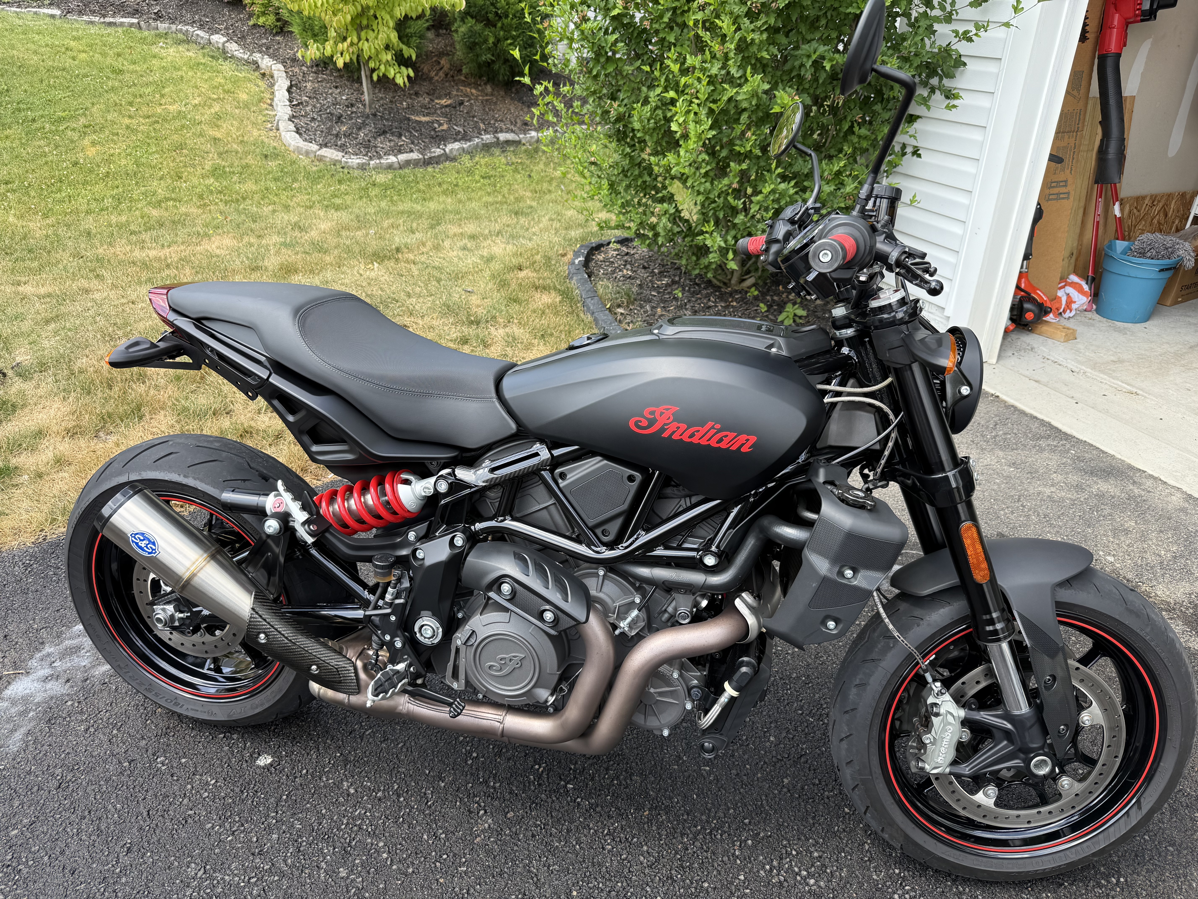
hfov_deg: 71.6
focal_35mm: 24
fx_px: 831
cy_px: 450
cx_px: 599
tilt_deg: -29.0
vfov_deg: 56.8
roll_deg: -1.4
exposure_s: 1/551
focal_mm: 6.76
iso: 80
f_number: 1.78
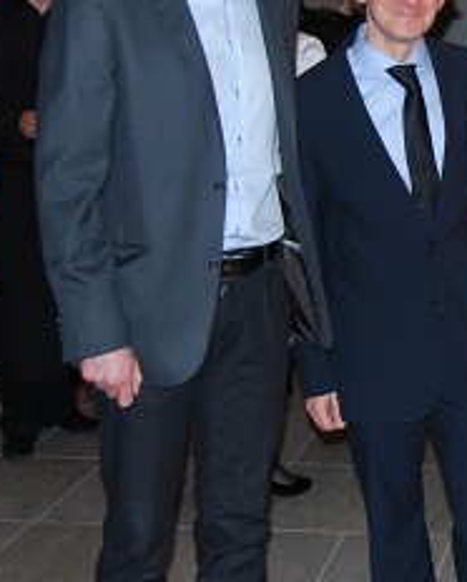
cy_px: 199
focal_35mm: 85
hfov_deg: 17.4
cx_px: 530
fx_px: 1467
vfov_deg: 22.4
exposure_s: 1/60
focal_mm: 28
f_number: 4.2
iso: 200
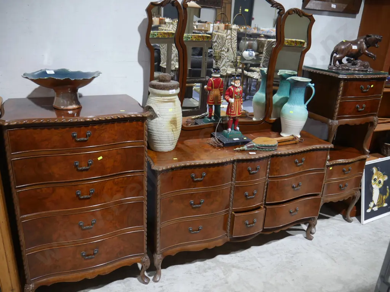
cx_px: 195
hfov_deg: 63.4
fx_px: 315
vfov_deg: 49.7
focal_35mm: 28
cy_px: 146
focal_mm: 14
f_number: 3.5
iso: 500
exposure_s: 1/60
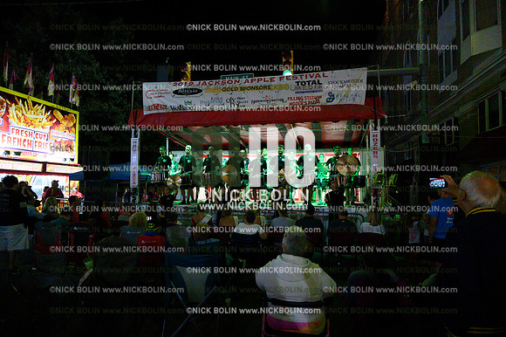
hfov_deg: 73.8
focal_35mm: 24
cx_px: 253
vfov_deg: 53.1
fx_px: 337
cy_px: 168
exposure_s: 1/1000
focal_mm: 24
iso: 32000
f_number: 4
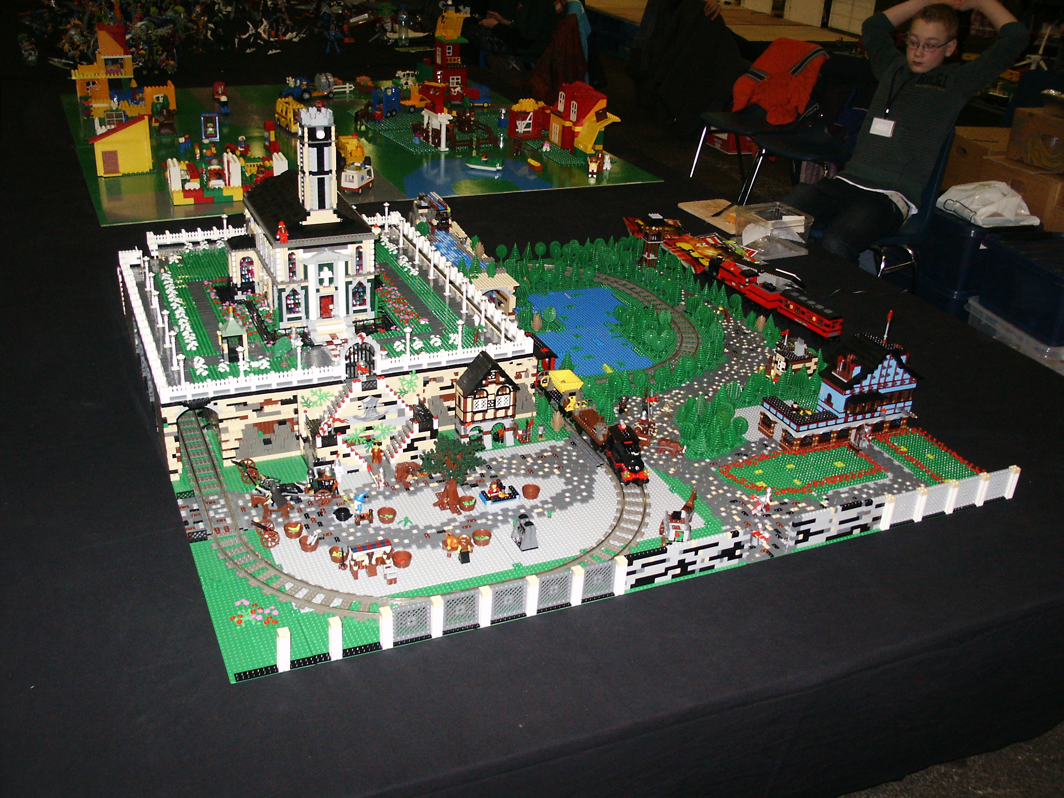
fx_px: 1076
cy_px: 399
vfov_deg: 40.7
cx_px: 532
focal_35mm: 35
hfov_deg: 52.6
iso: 200
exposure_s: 1/45
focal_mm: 7.18
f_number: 3
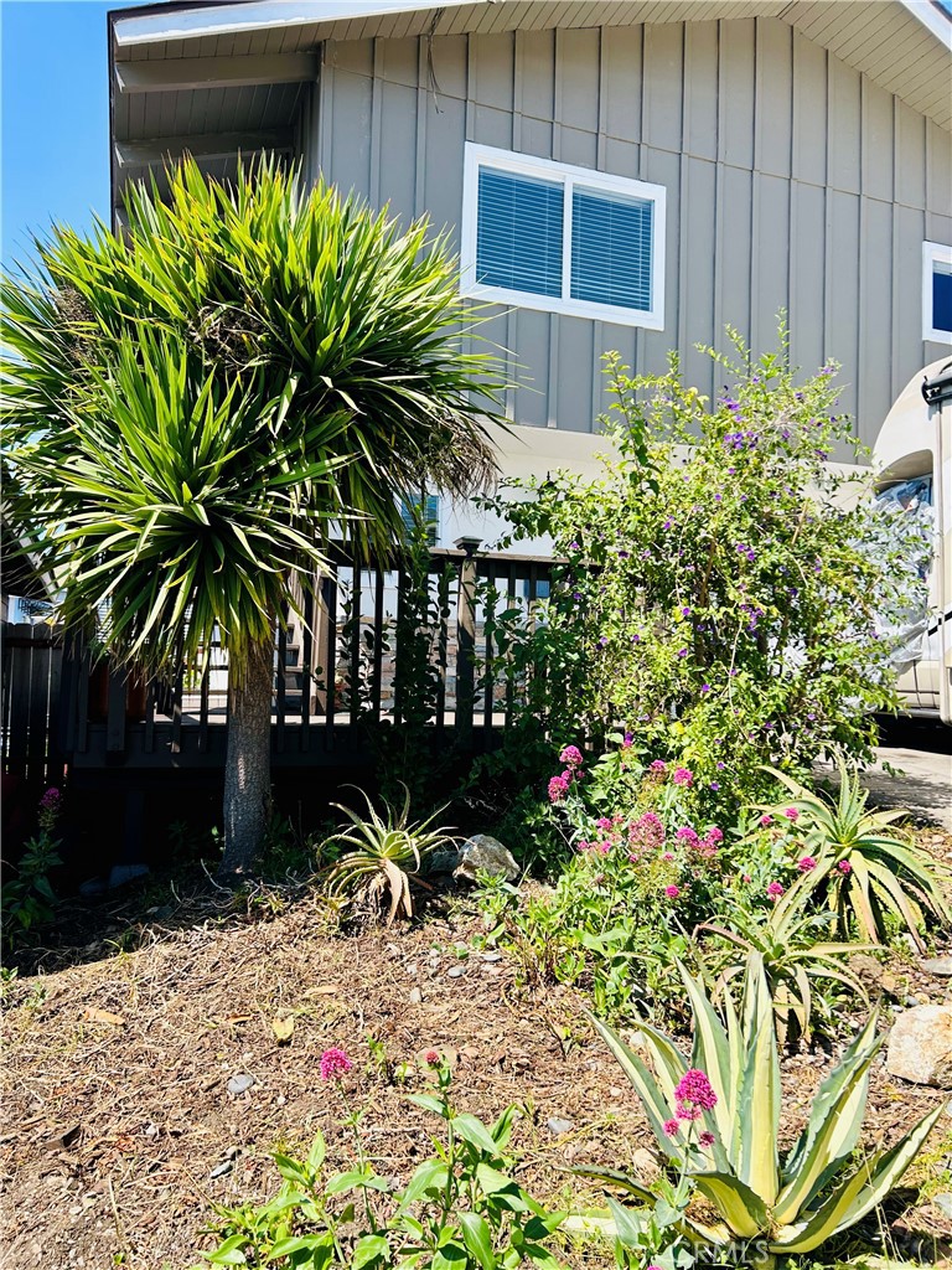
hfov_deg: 53.1
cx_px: 476
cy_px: 635
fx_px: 953
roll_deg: -2.5
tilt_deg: +3.9
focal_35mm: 26
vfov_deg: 67.3
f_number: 1.5
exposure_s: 1/1751
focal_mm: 5.7
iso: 50
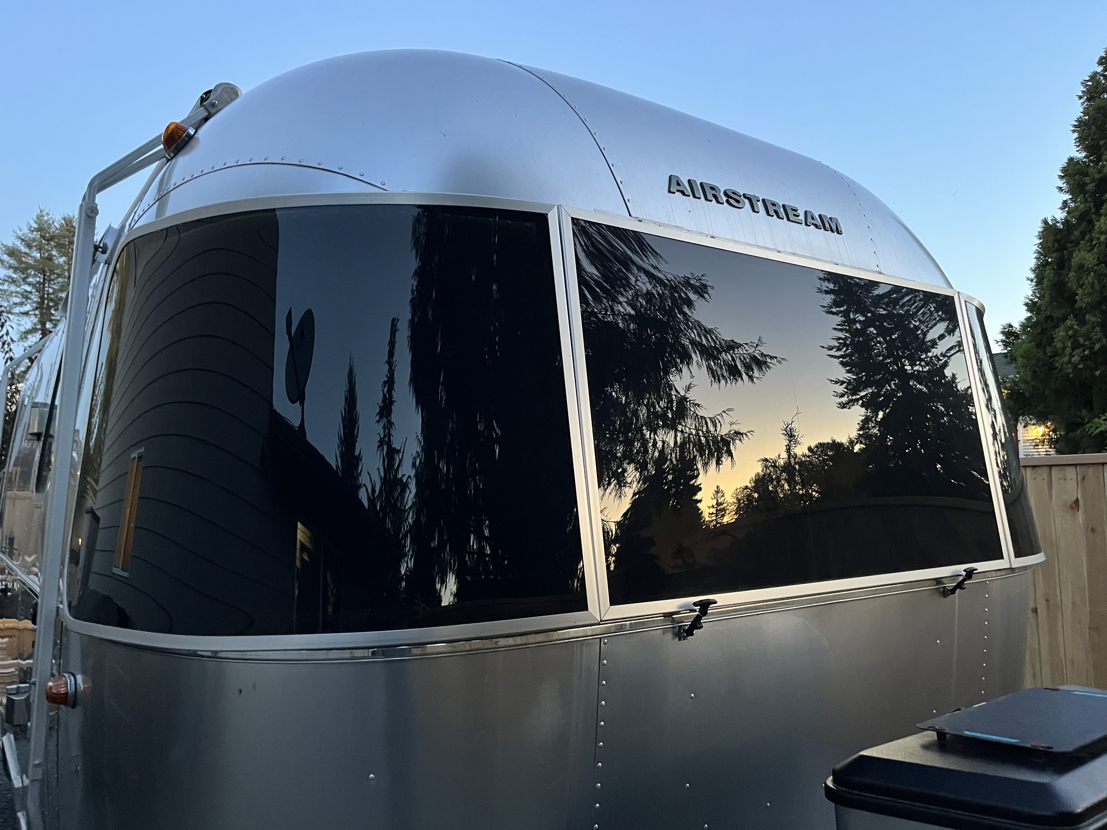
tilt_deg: +6.1
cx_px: 554
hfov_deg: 67.3
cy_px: 415
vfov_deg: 53.1
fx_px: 831
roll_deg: +1.4
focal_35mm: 26
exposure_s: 1/35
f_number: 1.6
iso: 640
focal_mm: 5.1
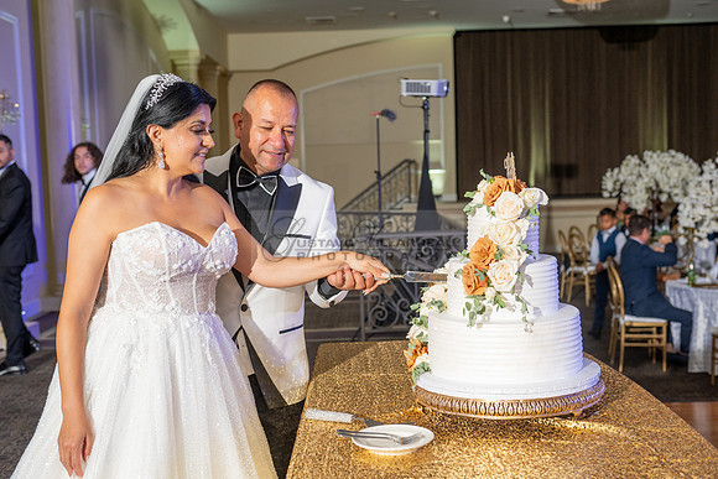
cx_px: 359
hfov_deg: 43.6
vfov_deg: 29.9
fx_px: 898
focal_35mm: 45
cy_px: 240
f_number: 4
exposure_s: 1/160
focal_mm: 45
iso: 800
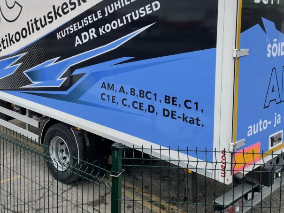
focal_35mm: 44
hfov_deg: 42.3
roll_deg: +0.7
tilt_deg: -3.1
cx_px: 93
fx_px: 361
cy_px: 41
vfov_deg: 32.0
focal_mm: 4.2
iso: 32
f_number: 1.6
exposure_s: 1/530
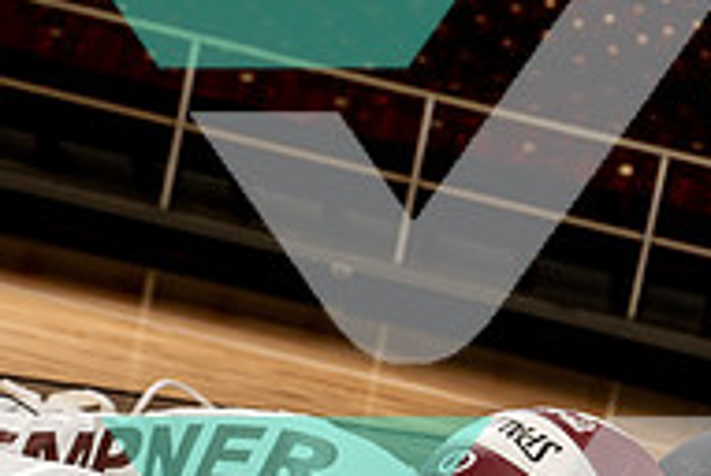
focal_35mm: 103
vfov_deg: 12.9
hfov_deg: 17.8
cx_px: 1050
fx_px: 2037
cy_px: 615
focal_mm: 34
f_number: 6.3
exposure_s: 1/250
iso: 640
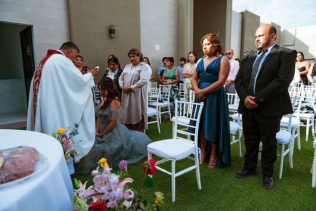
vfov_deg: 53.2
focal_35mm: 24
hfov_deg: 73.7
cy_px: 106
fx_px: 211
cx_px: 158
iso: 100
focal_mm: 24
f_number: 2.8
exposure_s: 1/800
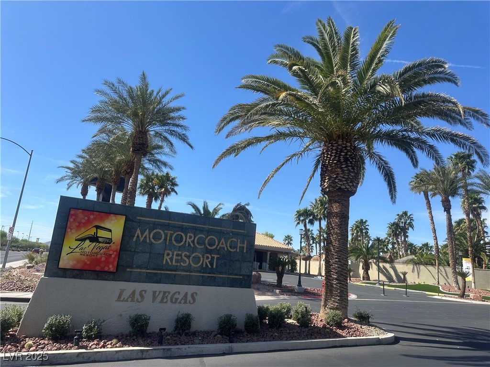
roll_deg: -5.5
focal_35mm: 24
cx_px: 245
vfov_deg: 56.8
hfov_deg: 71.6
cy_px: 184
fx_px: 340
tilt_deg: +12.0
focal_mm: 6.86
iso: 80
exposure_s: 1/4348
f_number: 1.78
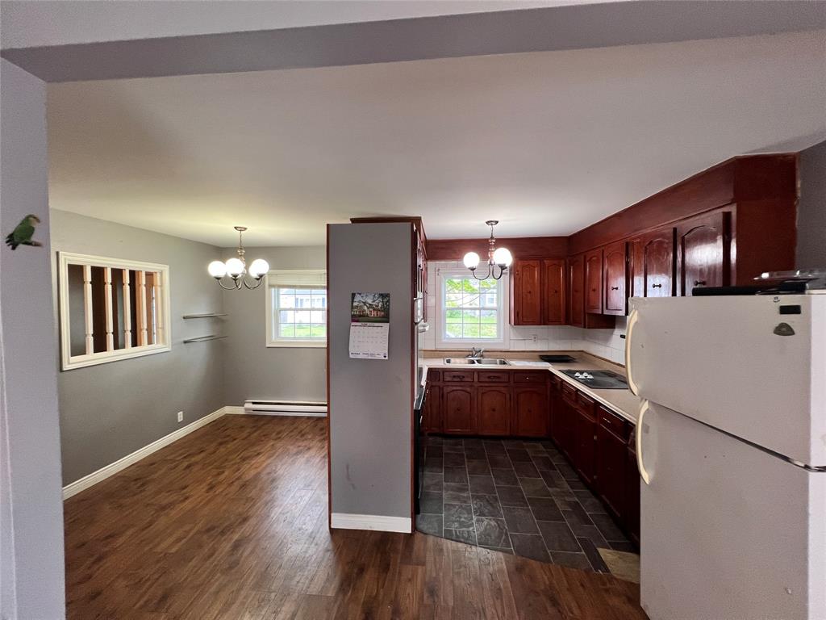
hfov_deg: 106.2
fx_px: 310
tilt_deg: -2.3
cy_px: 310
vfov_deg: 89.9
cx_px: 413
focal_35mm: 13
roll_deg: +0.9
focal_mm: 1.57
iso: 250
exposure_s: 1/60
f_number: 1.8
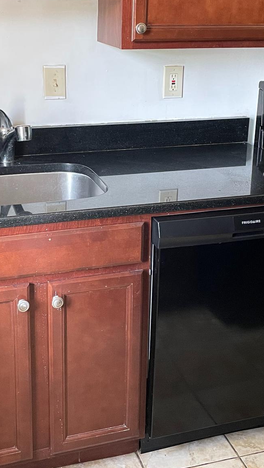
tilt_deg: -15.3
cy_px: 162
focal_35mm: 50
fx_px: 622
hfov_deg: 24.0
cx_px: 120
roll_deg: -0.8
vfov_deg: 40.9
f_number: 1.6
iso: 400
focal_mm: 4.2
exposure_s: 1/60
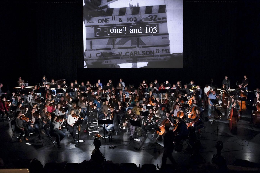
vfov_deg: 34.2
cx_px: 123
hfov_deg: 49.5
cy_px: 77
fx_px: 282
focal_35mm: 39
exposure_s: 1/30
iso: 3200
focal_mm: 23
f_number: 1.8
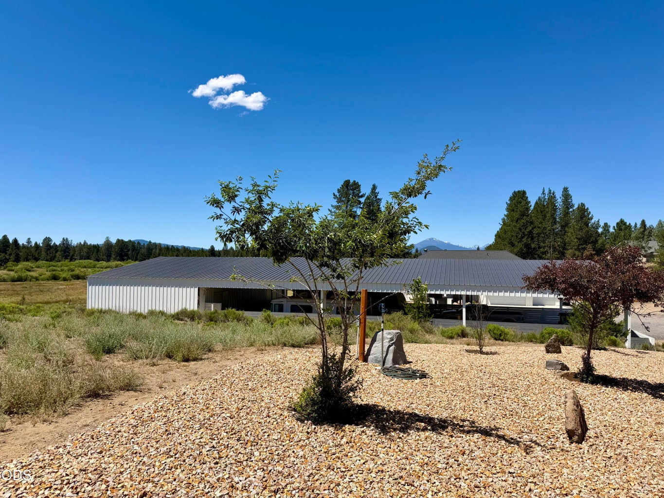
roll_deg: -0.2
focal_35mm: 24
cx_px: 332
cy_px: 249
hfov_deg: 71.6
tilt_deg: +0.4
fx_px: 460
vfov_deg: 56.8
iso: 80
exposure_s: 1/5714
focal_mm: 6.76
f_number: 1.78
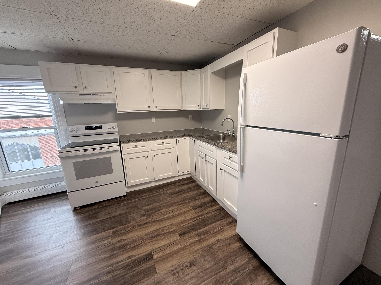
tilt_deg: -12.1
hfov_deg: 102.1
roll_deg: +2.4
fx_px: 154
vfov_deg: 85.7
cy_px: 142
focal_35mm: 14
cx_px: 190
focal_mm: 2.22
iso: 200
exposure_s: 1/120
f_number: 2.2
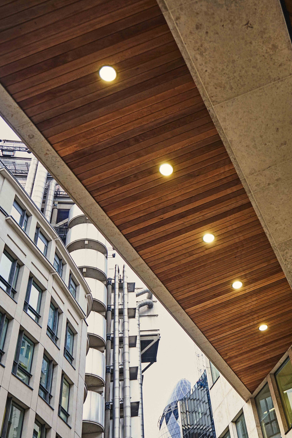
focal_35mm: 37
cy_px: 225
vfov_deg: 51.9
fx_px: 450
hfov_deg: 33.0
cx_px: 291
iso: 400
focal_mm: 24
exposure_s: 1/60
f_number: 3.2
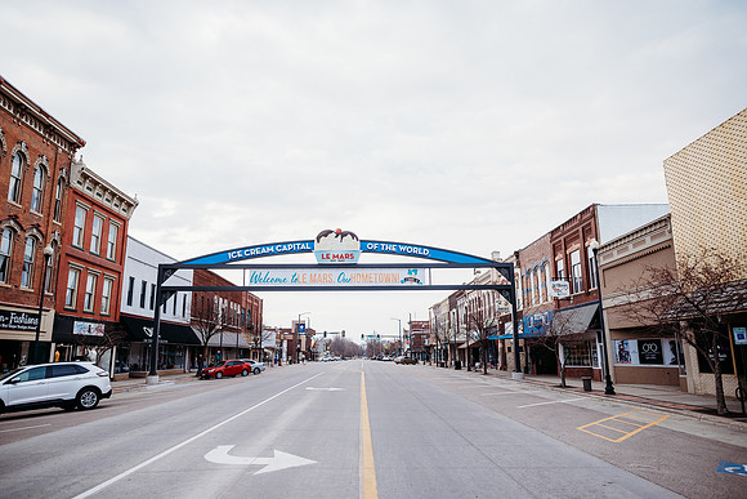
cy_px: 250
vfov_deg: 53.2
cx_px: 374
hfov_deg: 73.7
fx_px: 498
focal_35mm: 24
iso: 160
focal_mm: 24
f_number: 3.2
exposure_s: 1/160
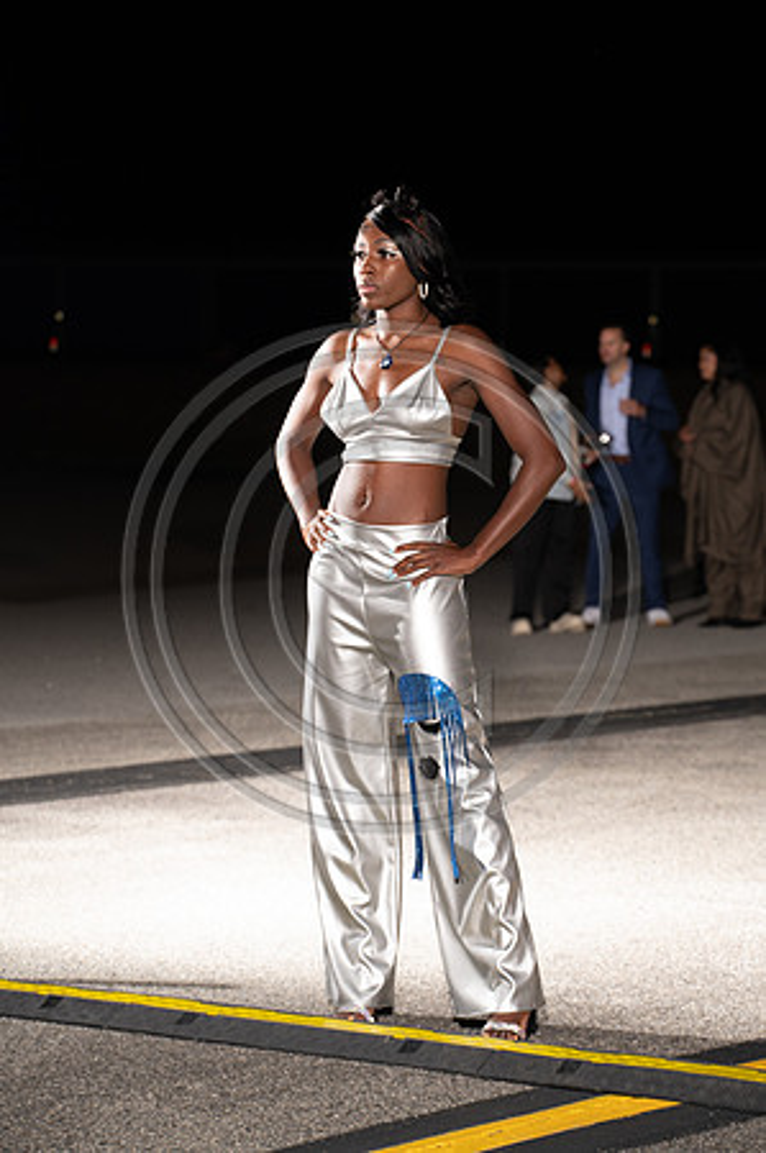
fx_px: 3903
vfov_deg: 16.8
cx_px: 383
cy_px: 576
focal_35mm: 122
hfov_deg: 11.2
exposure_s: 1/200
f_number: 6.3
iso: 1000
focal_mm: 122
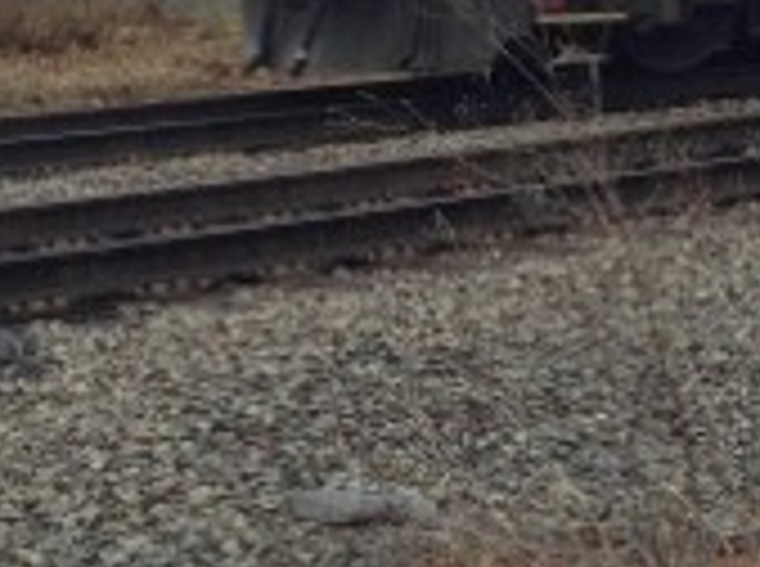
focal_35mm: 125
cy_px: -274
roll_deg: +1.7
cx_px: 1142
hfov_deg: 14.7
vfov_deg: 11.4
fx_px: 2739
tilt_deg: +1.7
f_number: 2.4
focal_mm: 3.3
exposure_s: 1/120
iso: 40
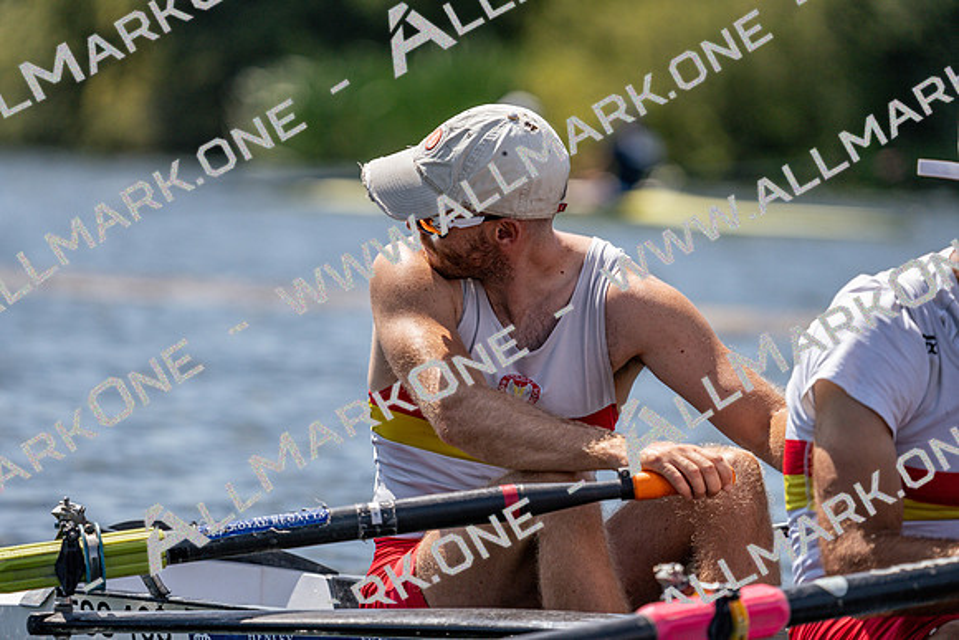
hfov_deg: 5.4
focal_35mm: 382
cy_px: 320
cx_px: 480
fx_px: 10178
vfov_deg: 3.6
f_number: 6.3
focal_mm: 382
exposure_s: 1/2000
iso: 320
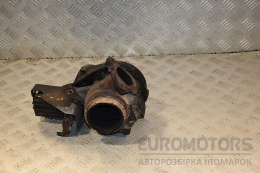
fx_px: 412
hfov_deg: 35.1
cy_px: 86
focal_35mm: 57
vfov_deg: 23.8
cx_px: 130
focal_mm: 38
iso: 800
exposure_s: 1/200
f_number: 5.6
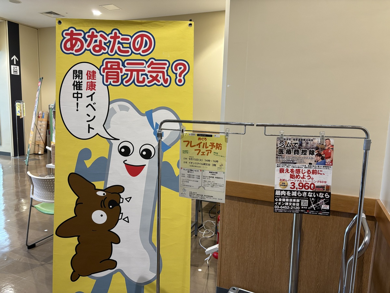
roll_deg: -1.2
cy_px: 146
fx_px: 293
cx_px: 195
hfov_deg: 67.3
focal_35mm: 26
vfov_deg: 53.1
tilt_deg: -8.1
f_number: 1.6
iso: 80
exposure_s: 1/83
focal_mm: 5.96
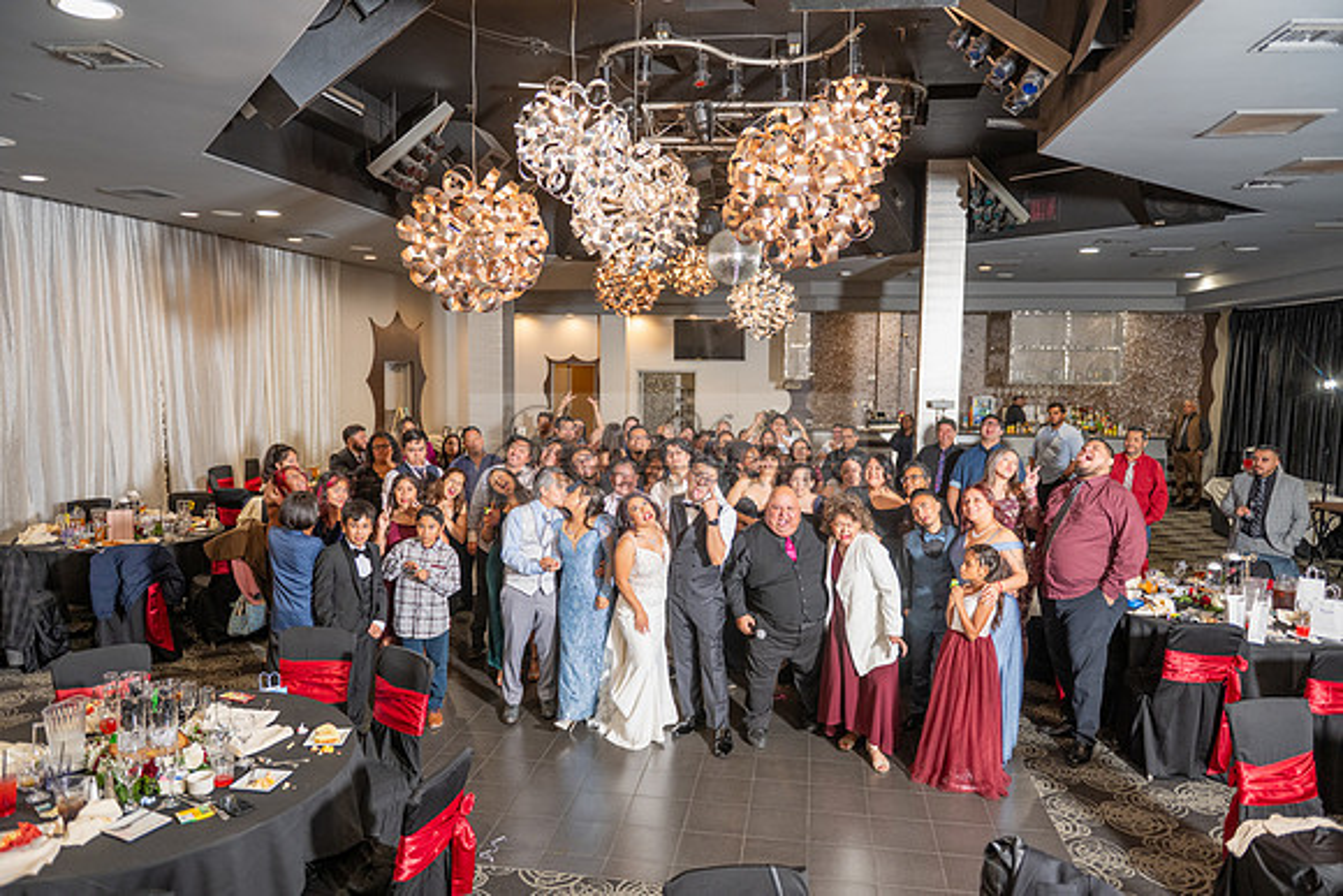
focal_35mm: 24
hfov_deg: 73.7
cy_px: 448
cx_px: 672
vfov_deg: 53.2
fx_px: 896
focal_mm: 24
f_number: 3.2
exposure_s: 1/160
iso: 800
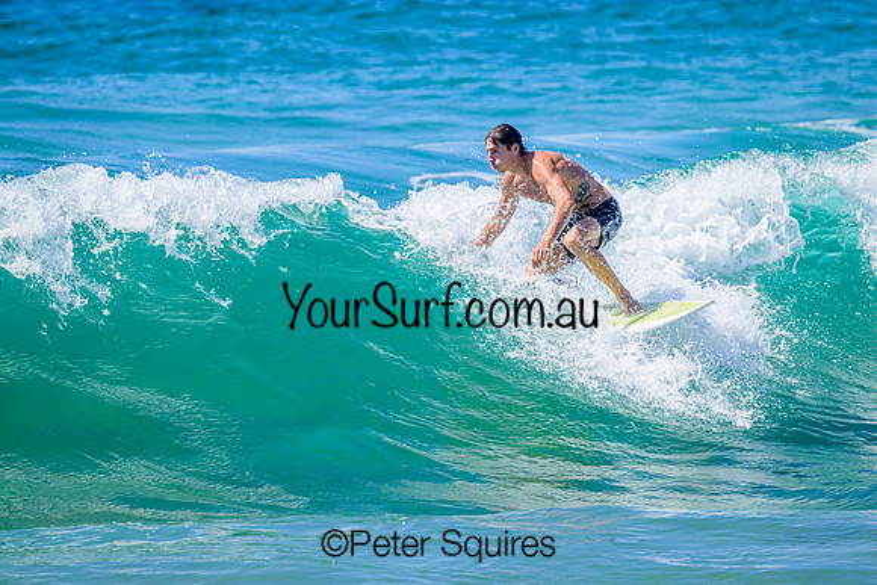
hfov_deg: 3.4
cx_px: 438
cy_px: 292
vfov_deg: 2.3
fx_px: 14863
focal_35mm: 610
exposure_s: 1/2000
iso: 900
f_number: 11
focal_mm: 610
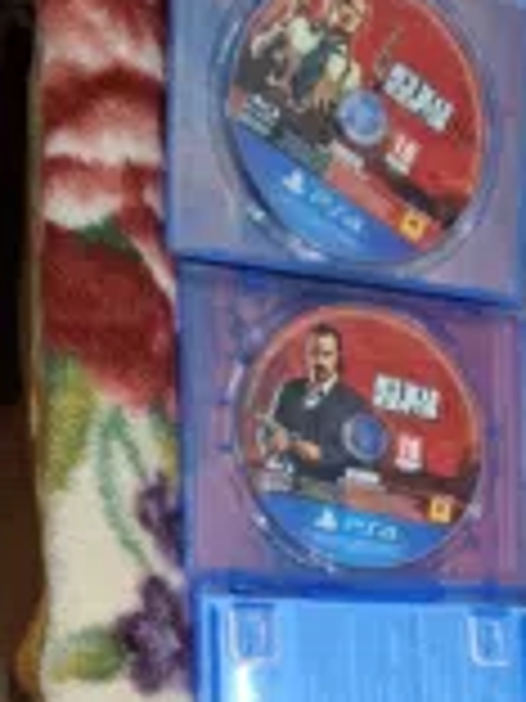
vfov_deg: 29.6
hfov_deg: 24.4
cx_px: 418
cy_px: 765
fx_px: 1195
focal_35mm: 59
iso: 200
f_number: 1.8
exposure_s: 1/50
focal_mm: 5.54
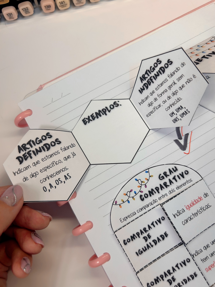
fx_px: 215
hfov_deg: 53.1
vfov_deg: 67.3
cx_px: 108
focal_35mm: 26
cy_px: 144
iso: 32
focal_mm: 5.7
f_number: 1.5
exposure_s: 1/143
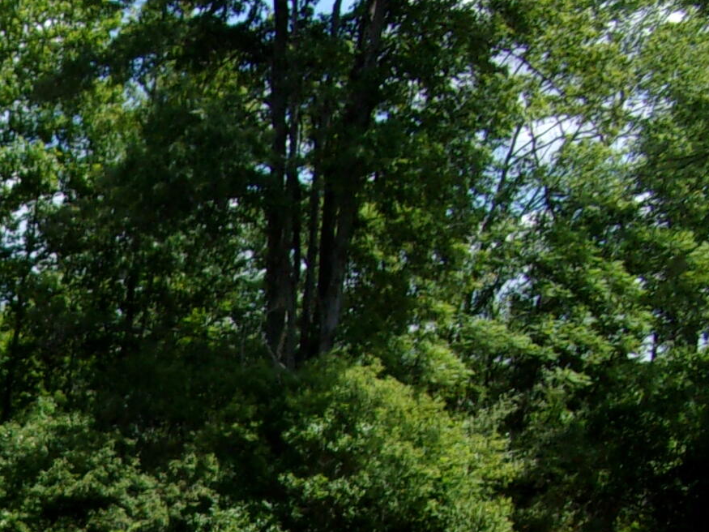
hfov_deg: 17.6
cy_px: 895
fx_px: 1966
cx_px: -458
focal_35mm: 96
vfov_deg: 14.0
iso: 80
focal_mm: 5.1
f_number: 10.8
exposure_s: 1/80
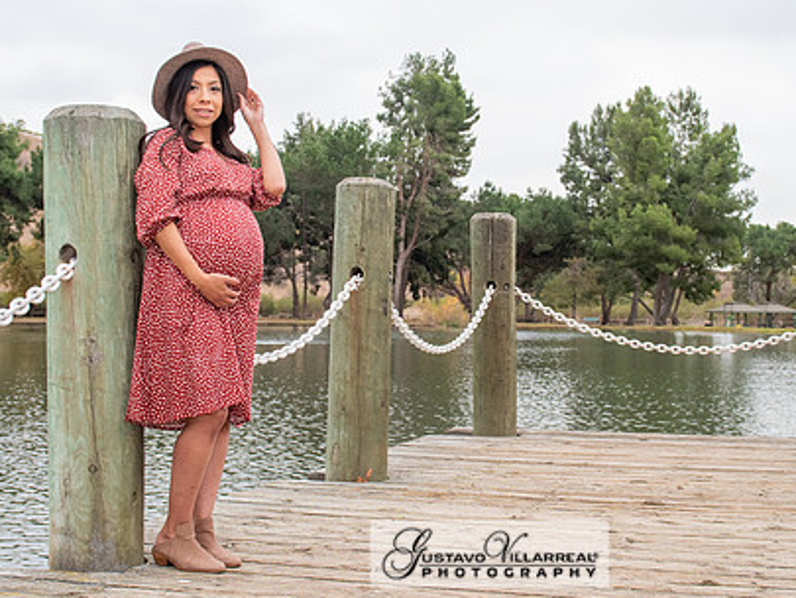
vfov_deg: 26.5
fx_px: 1265
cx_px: 449
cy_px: 259
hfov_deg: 34.9
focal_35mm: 55
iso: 500
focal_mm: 28
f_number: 5
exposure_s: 1/125
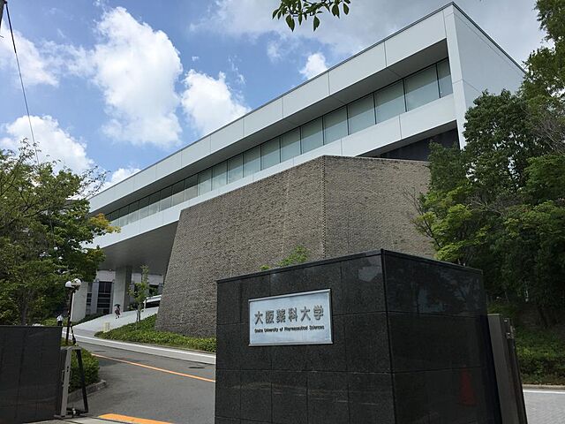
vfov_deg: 48.2
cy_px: 212
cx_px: 282
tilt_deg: +15.9
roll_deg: -0.2
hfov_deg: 61.7
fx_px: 473
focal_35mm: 29
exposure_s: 1/1721
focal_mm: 4.15
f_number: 2.2
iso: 32
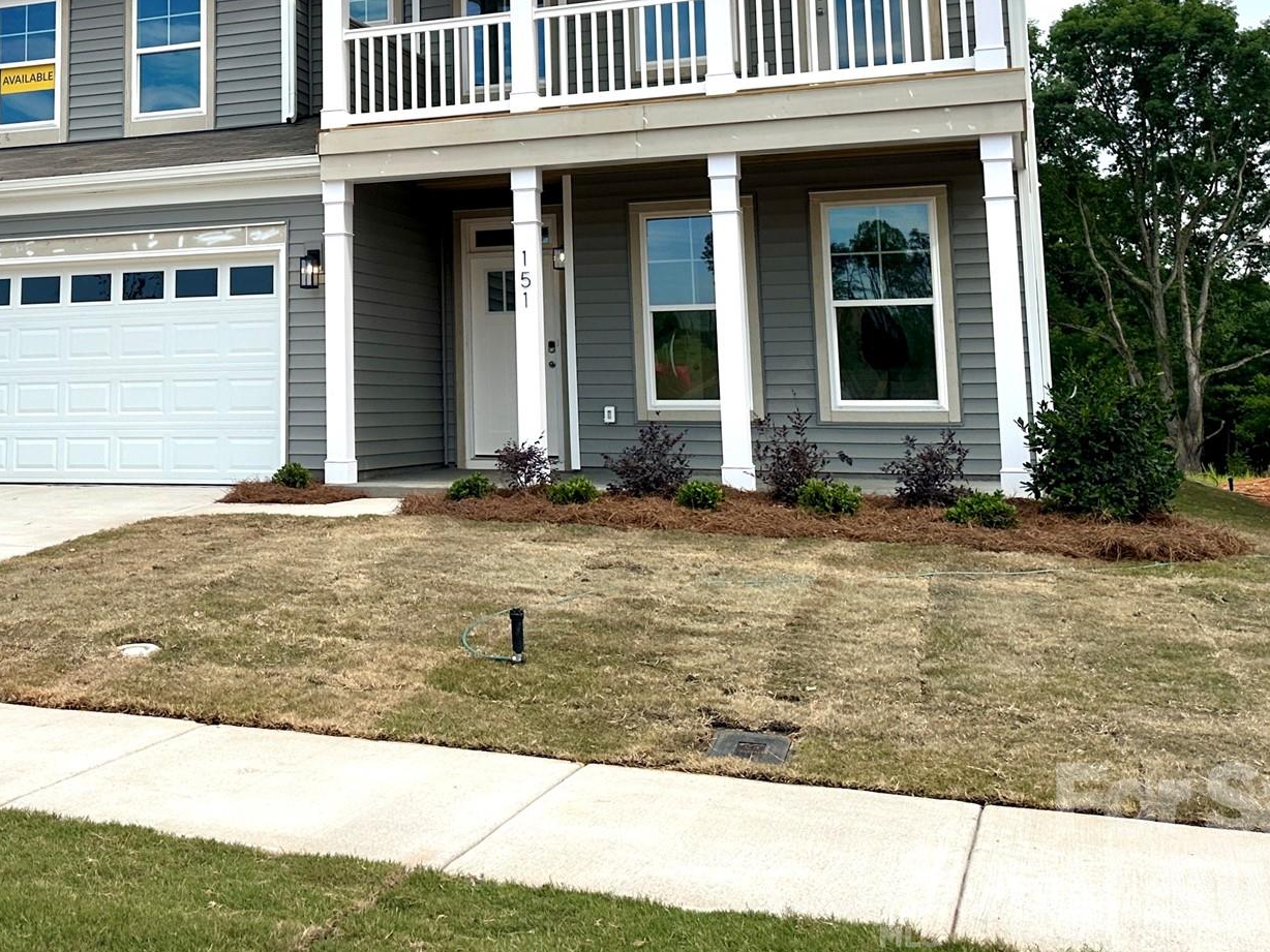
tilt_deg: +8.1
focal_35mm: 40
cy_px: 172
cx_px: 327
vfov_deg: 34.7
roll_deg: -1.5
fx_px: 1468
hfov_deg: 45.3
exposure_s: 1/6211
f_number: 1.78
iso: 80
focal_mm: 6.86
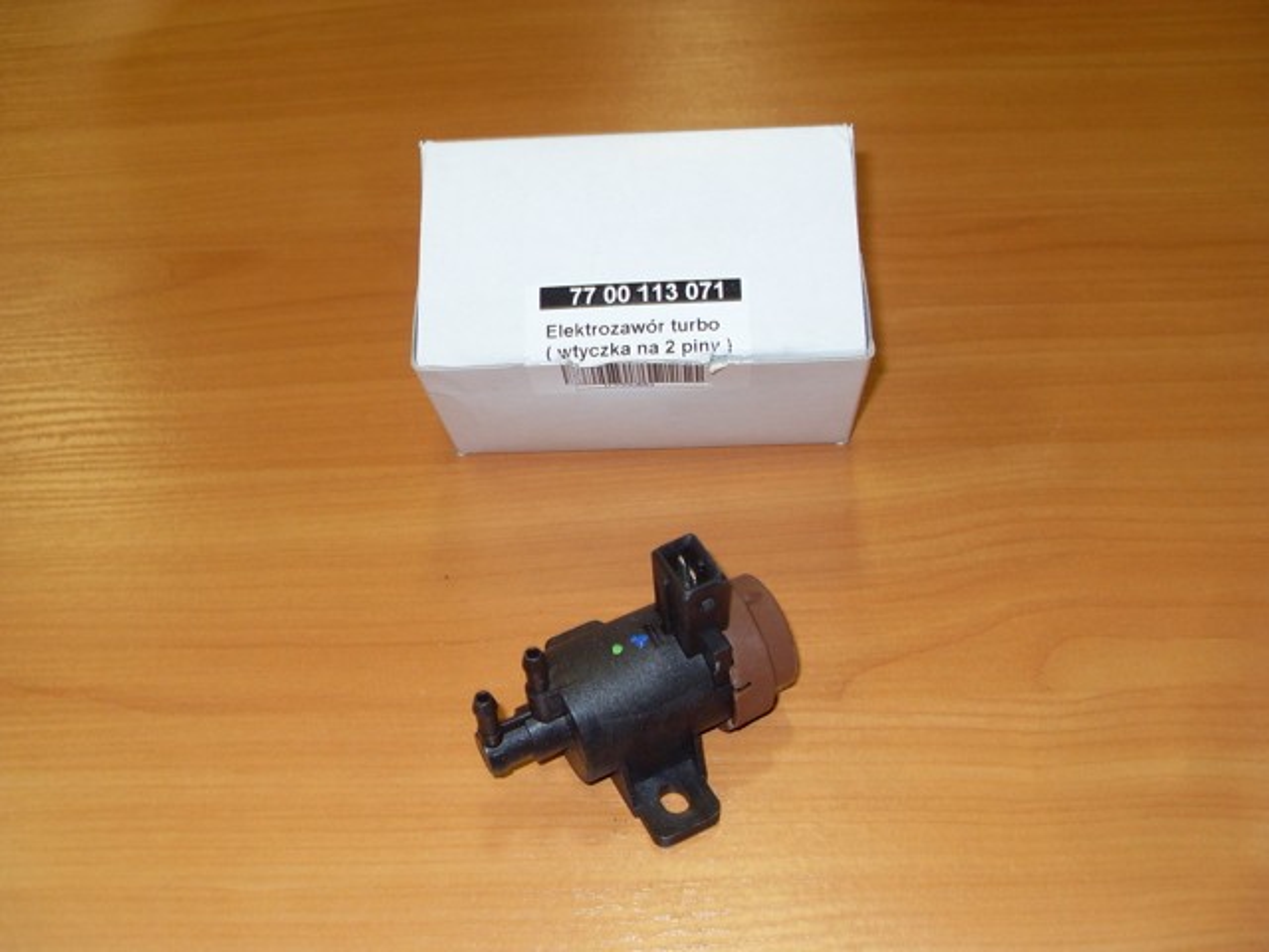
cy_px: 476
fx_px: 1283
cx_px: 634
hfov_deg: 52.6
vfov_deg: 40.7
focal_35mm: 35
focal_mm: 6.3
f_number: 2.8
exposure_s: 1/45
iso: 100
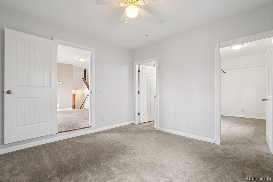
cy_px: 91
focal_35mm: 15
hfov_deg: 100.4
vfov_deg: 77.3
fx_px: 114
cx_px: 136
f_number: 8
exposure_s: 1/15
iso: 400
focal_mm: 10
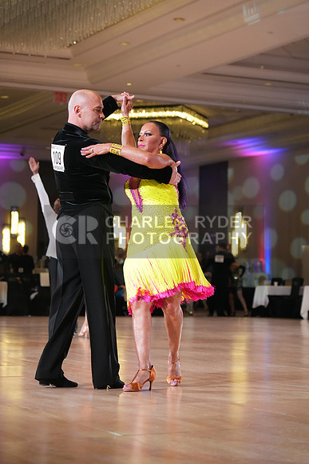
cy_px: 232
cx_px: 154
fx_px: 1107
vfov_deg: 23.6
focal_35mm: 86
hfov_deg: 15.9
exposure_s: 1/500
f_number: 4
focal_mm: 86
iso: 4000
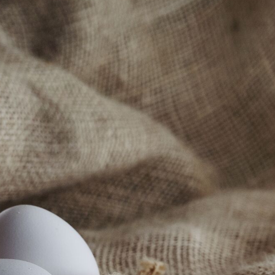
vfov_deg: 8.0
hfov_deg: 8.1
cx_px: 100
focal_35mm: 215
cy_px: 345
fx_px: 1932
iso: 400
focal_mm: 70
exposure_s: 1/6
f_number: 5.6
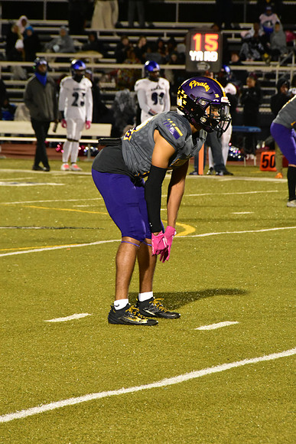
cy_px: 222
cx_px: 148
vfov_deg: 6.9
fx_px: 3698
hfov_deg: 4.6
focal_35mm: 300
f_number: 11
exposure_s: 1/60
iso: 7200
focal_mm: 200
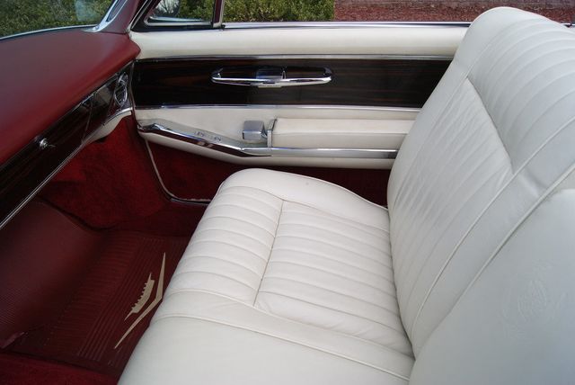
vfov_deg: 48.0
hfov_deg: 67.3
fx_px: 432
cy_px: 192
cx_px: 288
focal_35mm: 27
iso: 100
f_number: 8
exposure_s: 1/60
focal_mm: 18
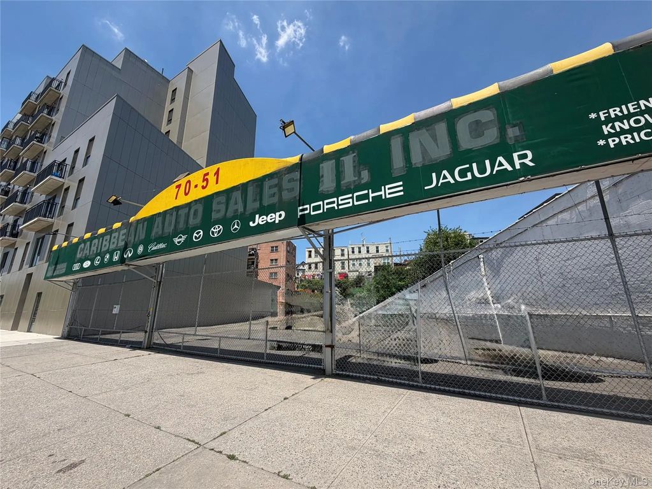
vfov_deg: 85.7
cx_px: 326
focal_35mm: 14
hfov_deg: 102.1
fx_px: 264
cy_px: 244
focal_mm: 2.22
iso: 20
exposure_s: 1/799
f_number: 2.2
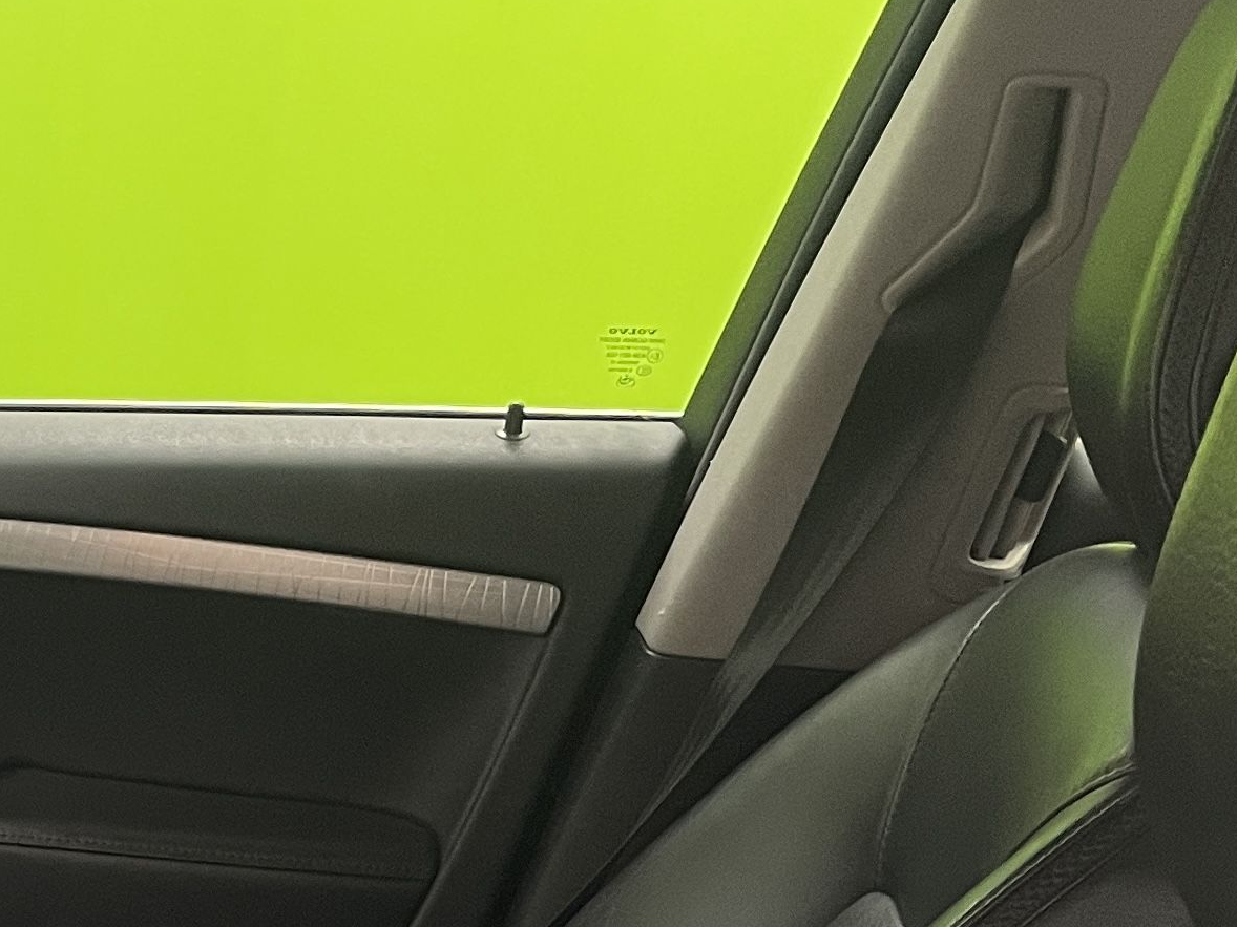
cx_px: -539
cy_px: 1456
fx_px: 3180
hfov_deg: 19.6
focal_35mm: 89
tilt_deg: -26.8
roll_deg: -0.9
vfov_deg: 15.2
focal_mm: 4.2
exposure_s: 1/50
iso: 125
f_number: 1.6
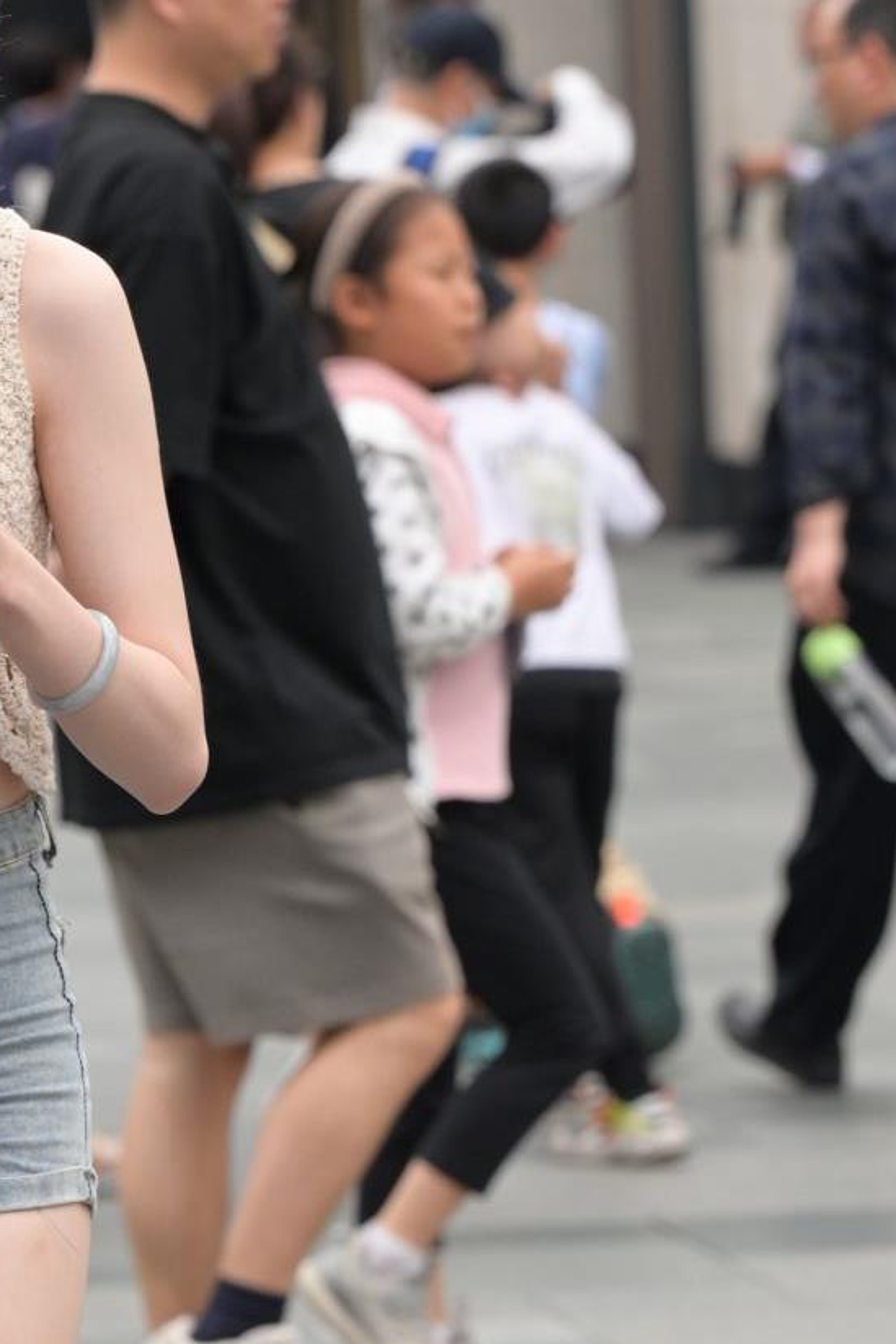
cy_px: 1238
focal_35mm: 331
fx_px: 12351
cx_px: -260
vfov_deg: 6.2
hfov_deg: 4.1
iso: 500
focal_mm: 110
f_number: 5
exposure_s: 1/640
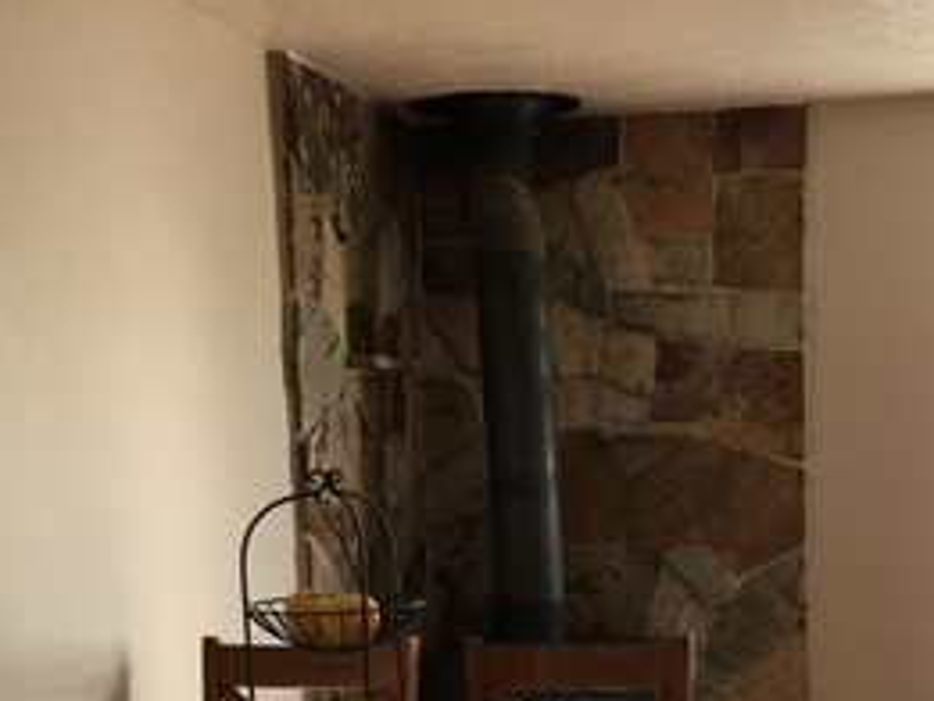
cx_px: 598
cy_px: 765
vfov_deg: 19.9
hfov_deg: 27.3
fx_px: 1917
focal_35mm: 71
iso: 25
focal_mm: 4.15
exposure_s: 1/60
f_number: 2.2
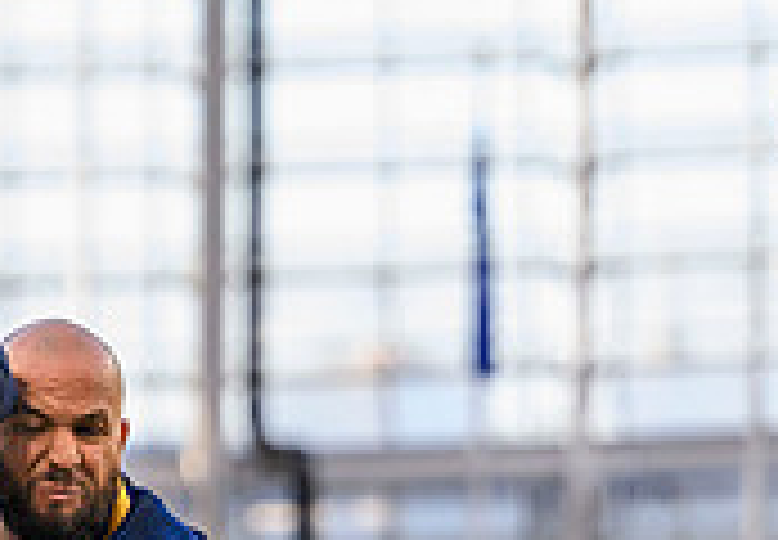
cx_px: -442
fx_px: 14442
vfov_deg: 2.1
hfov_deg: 3.1
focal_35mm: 660
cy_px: 481
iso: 1600
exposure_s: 1/1600
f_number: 3.5
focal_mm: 150
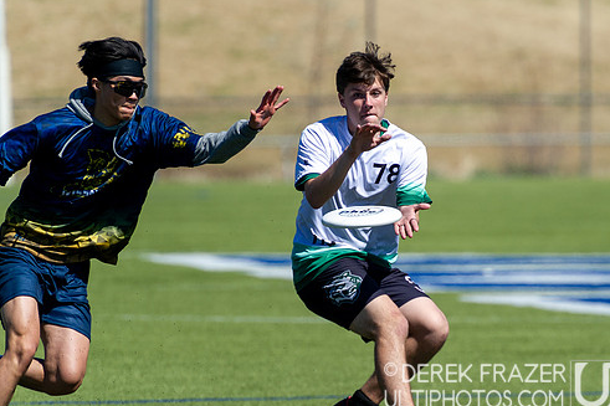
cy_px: 191
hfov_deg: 4.3
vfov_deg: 2.9
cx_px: 405
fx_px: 8062
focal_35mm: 476
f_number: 4
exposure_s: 1/2500
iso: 200
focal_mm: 270
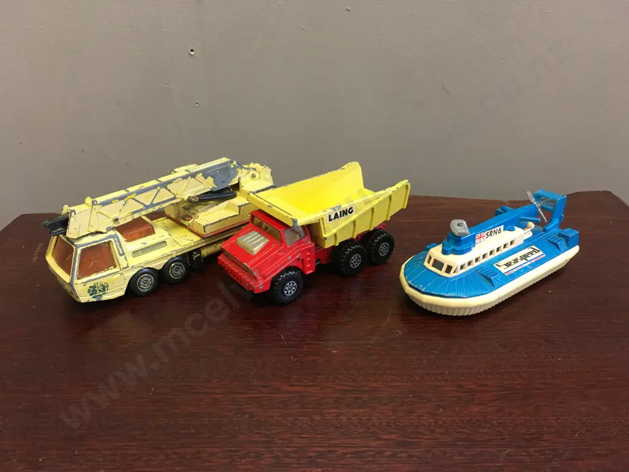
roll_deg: +0.5
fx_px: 527
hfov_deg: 61.7
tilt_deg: -25.0
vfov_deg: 48.2
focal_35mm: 29
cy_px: 236
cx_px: 314
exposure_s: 1/17
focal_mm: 4.15
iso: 64
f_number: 2.2
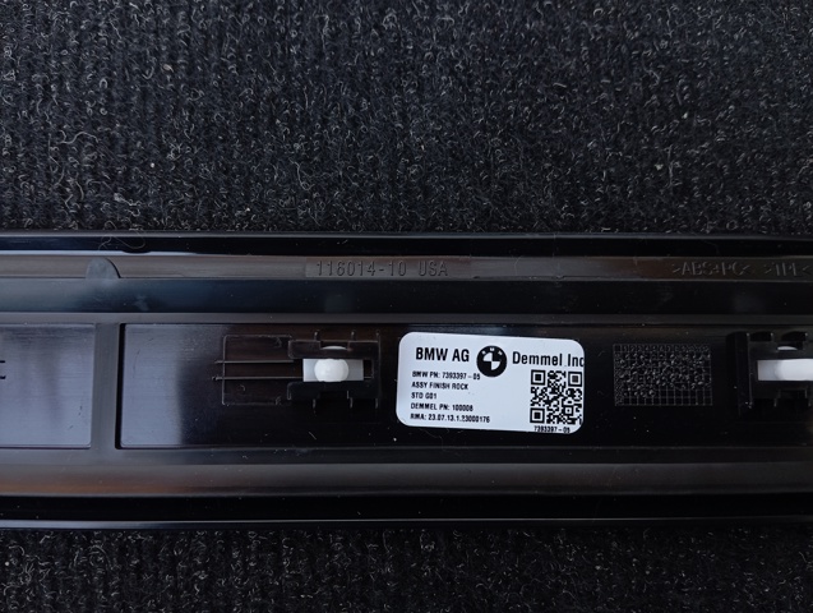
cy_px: 306
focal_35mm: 28
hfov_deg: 63.4
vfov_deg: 49.9
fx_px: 659
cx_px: 406
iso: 173
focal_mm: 4.22
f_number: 1.8
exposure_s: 1/33.3
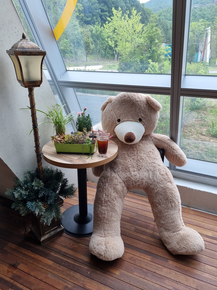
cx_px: 108
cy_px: 145
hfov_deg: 53.1
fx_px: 217
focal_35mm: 26
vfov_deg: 67.3
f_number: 1.8
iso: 50
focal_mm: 5.4
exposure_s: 1/149
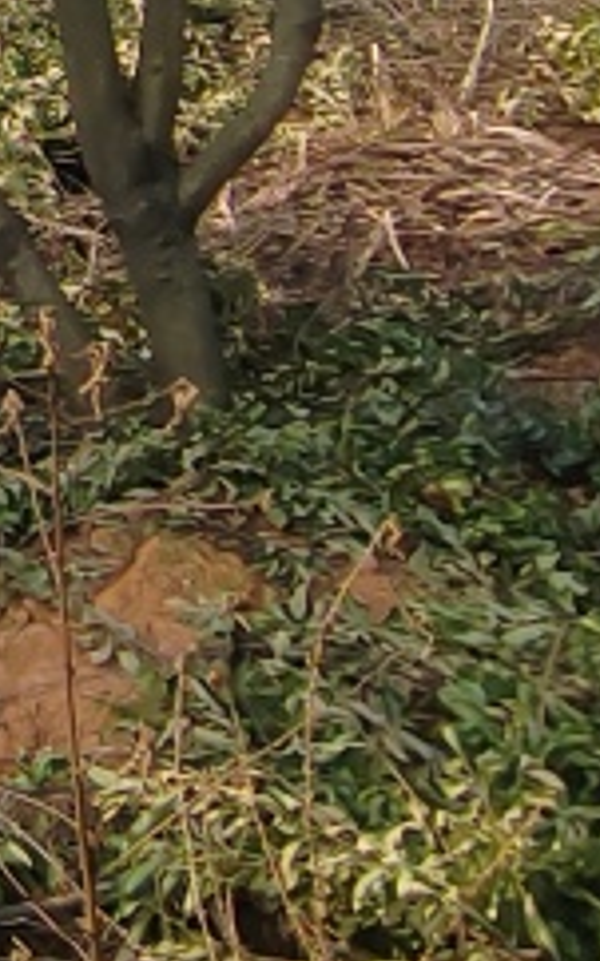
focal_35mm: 84
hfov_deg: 12.8
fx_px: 2200
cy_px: -208
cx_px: -735
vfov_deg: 22.6
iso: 100
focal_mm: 2.16
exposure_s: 1/1600
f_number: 2.2
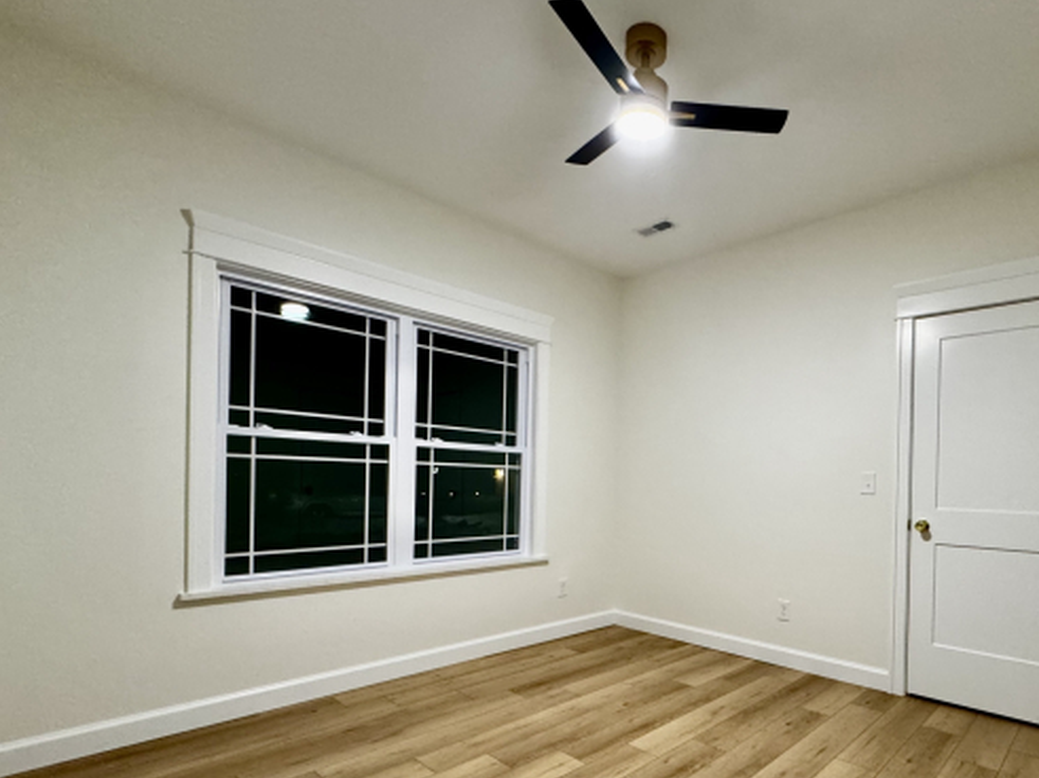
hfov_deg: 83.1
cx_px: 649
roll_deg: -1.3
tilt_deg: -1.4
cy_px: 486
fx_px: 570
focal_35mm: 19
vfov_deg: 67.6
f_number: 2.2
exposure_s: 1/60
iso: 400
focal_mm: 2.22
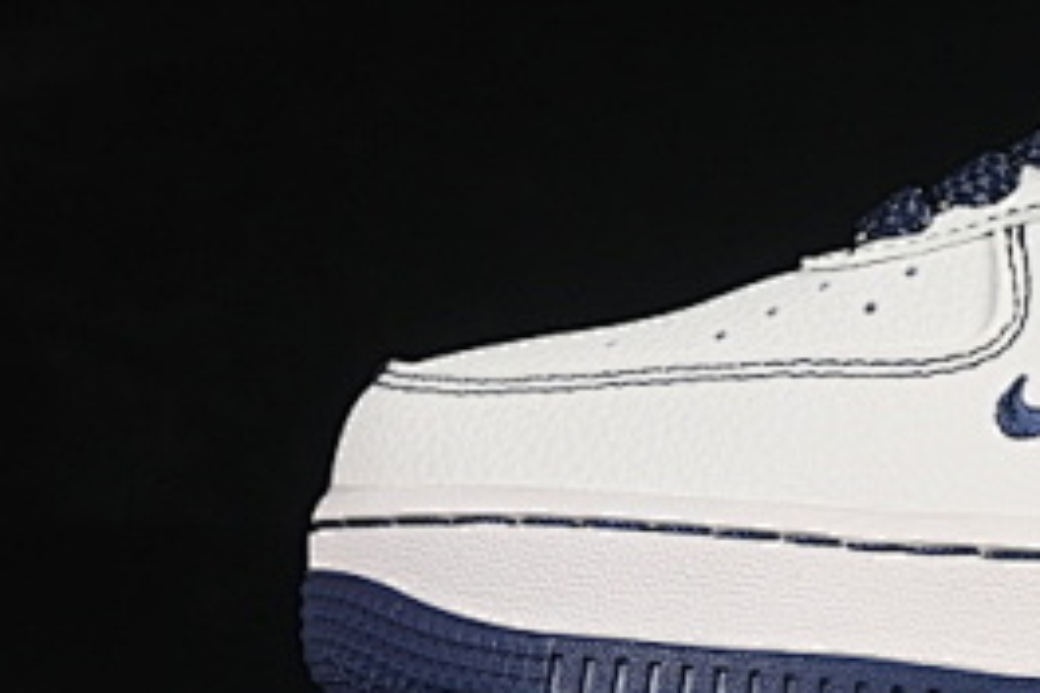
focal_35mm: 227
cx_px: 1316
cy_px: 132
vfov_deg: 6.0
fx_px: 6557
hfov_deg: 8.9
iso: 160
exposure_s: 1/80
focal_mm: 50
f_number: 8
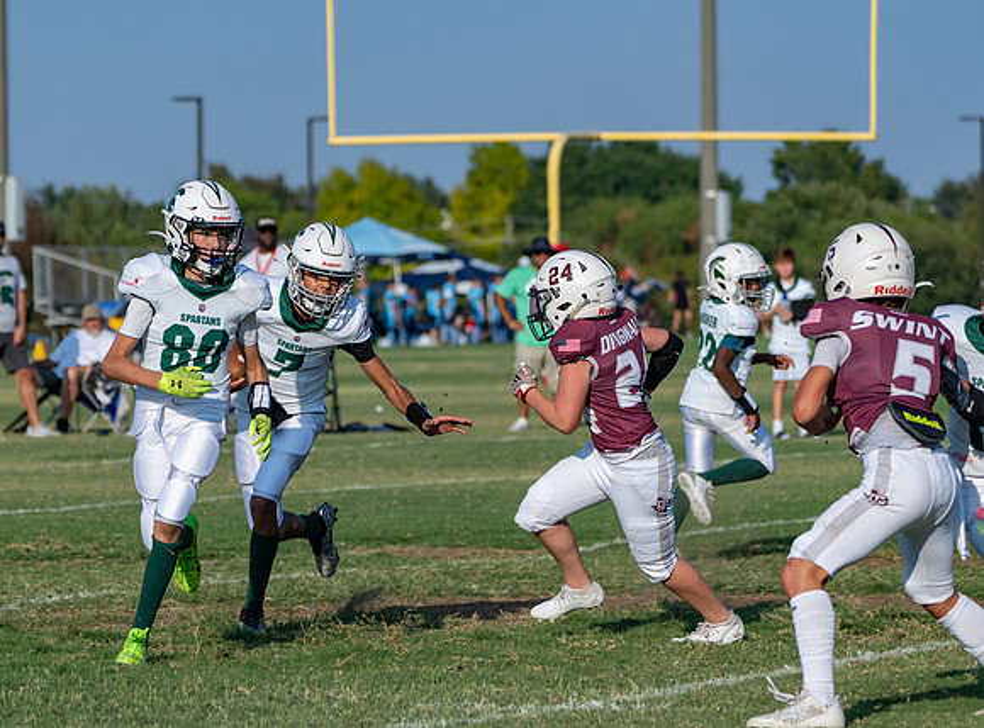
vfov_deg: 6.1
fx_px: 6871
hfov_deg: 8.2
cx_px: 337
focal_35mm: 243
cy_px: 430
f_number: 5.6
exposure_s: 1/2000
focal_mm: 179
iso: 250
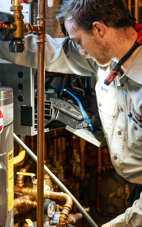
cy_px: 118
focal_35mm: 81
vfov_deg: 25.5
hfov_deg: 16.1
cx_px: 66
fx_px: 502
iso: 2000
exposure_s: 1/125
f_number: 2.8
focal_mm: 59.1
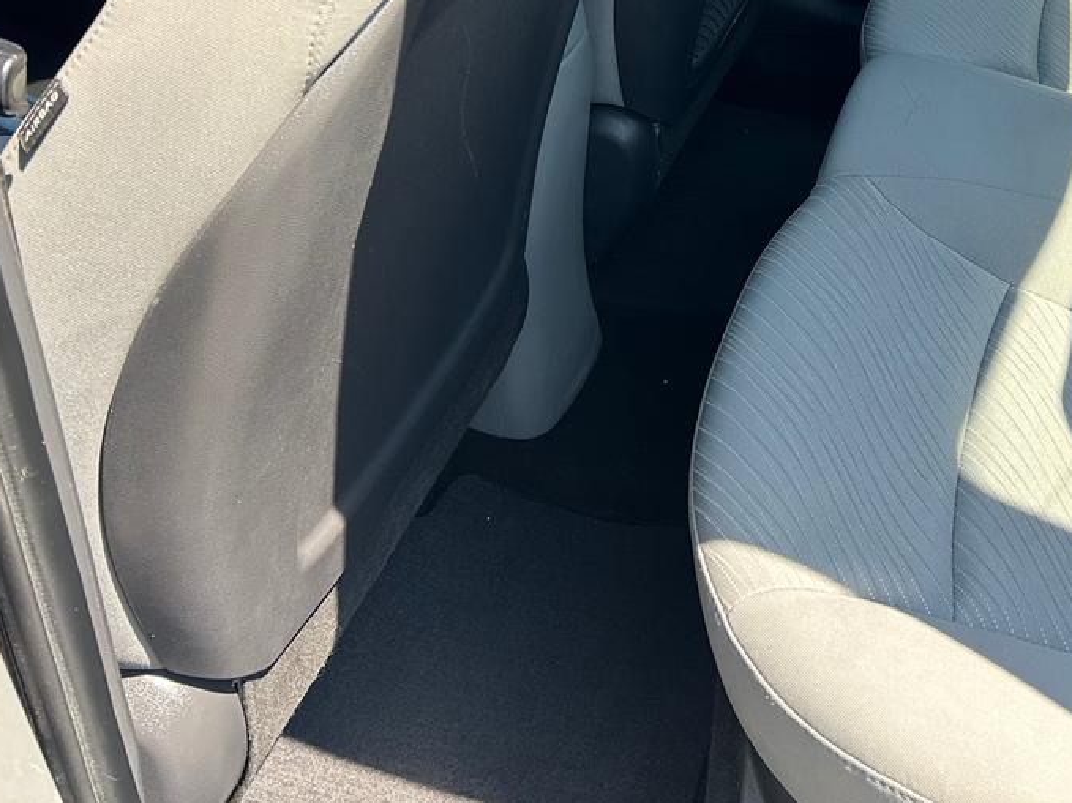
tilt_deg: -29.1
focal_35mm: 49
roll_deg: -0.5
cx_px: 938
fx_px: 1517
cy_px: 101
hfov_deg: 36.8
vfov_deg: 28.7
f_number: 1.5
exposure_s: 1/387
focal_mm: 5.7
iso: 50
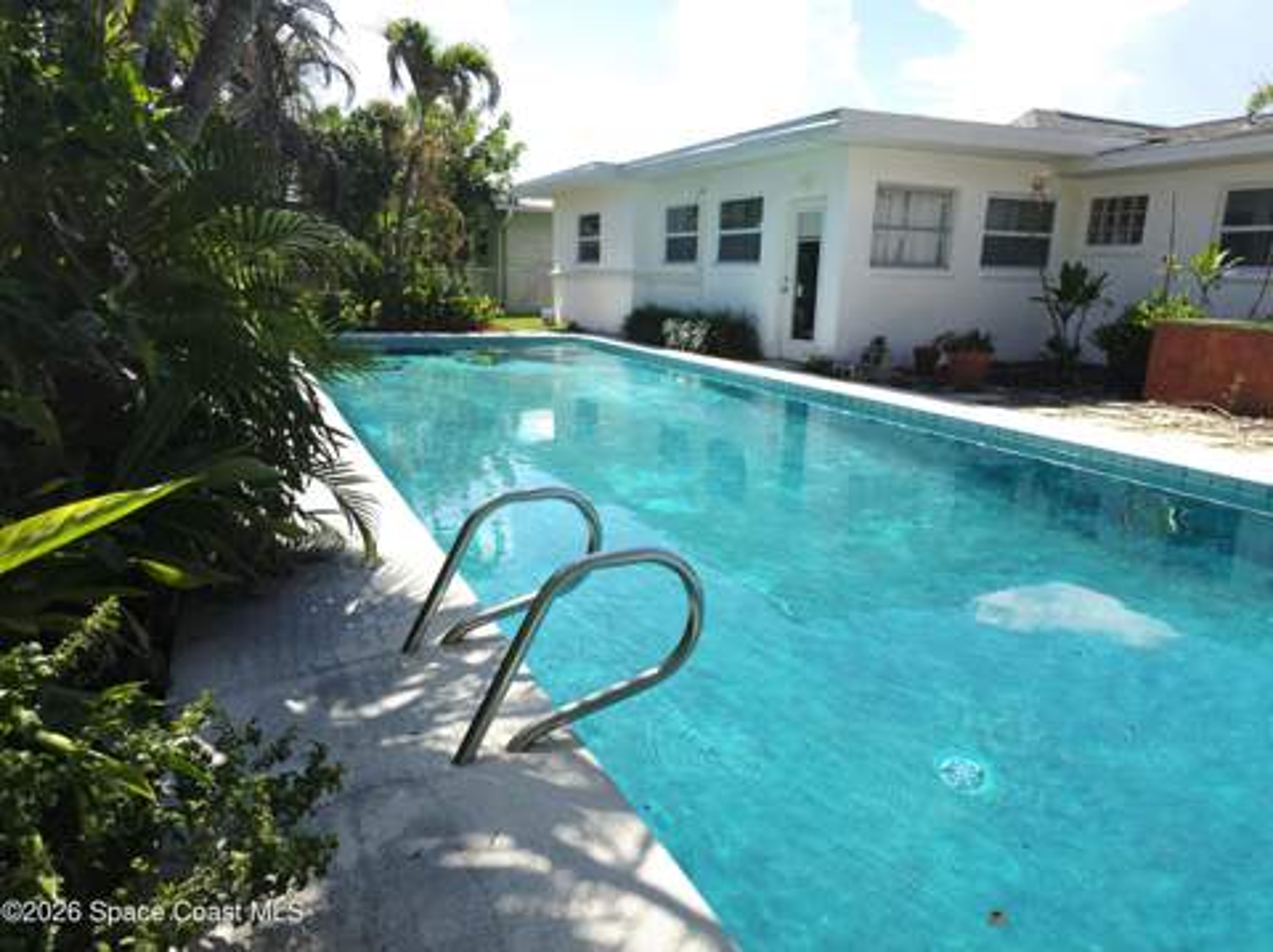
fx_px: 845
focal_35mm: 23
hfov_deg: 74.0
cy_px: 476
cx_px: 636
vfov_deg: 58.8
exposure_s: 1/400
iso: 12
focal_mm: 6.3
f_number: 1.7
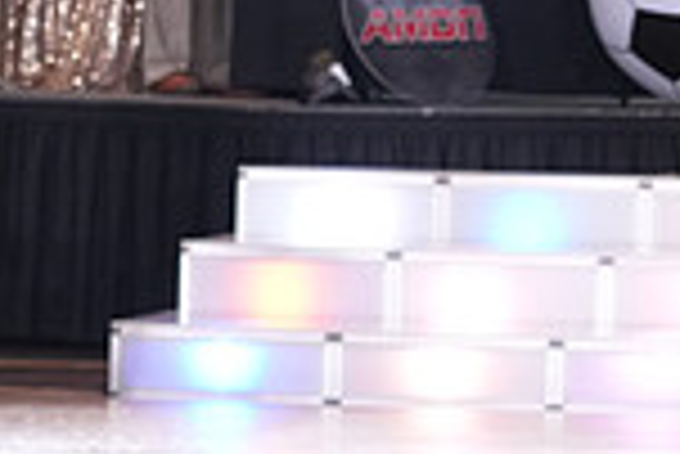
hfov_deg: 8.7
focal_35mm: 226
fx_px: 4273
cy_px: 106
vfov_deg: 6.1
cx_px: 1301
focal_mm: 59
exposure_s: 1/400
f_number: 4
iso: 2500
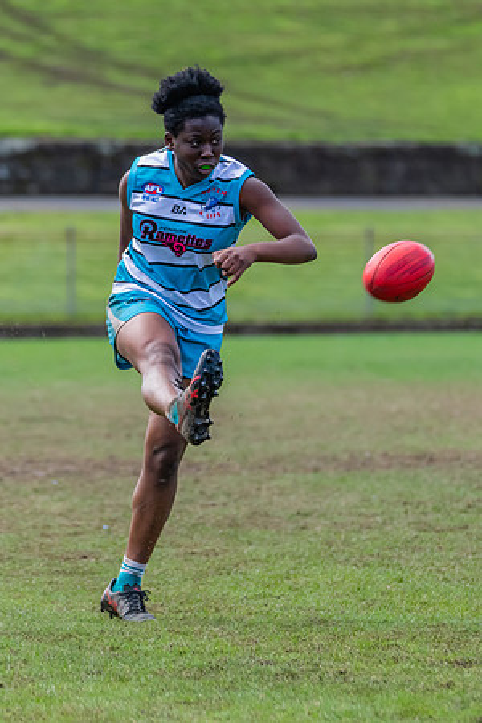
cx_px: 337
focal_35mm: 520
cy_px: 348
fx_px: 10443
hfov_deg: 2.6
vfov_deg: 4.0
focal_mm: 280
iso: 1100
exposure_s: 1/1600
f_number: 5.6
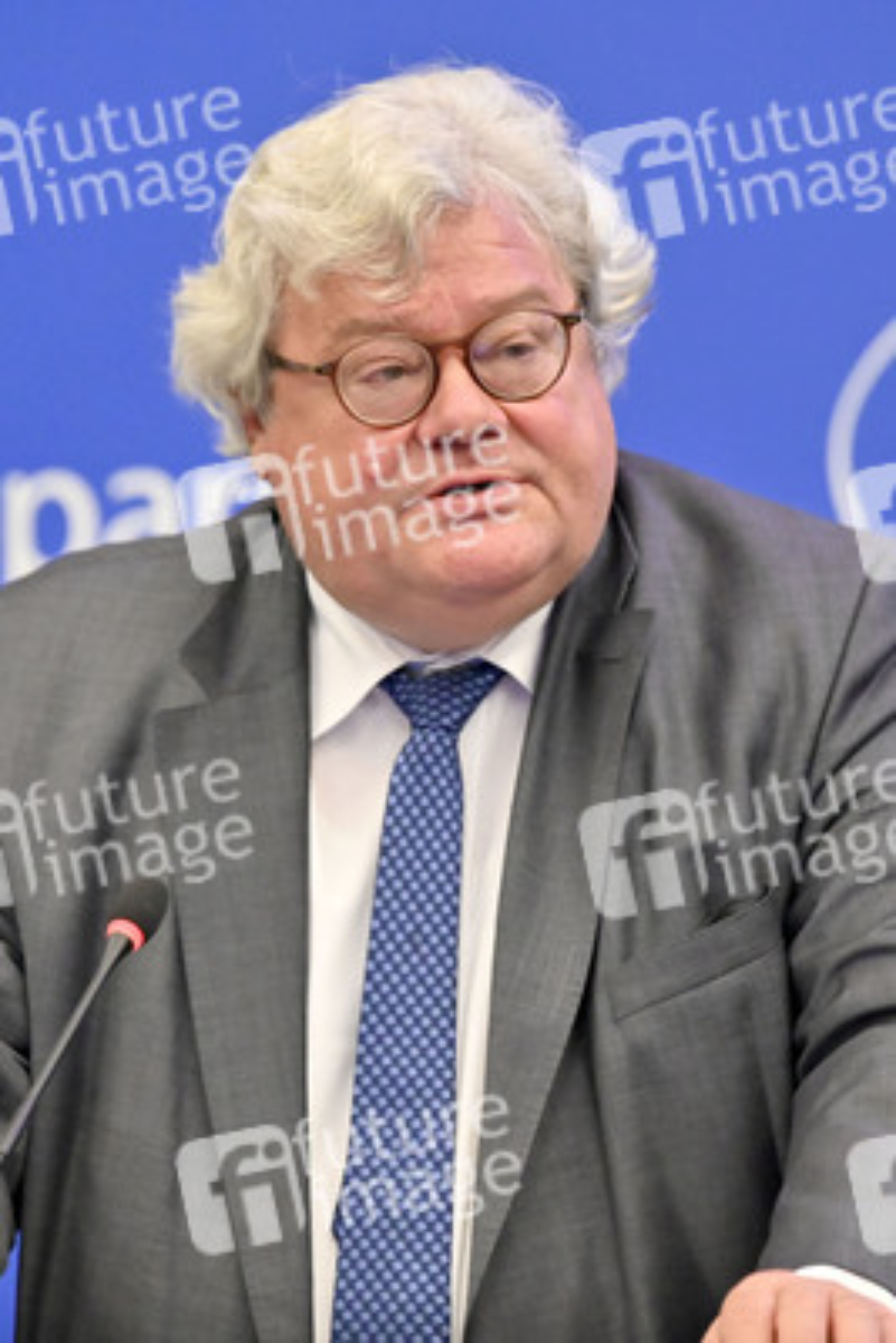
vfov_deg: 14.6
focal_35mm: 140
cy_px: 672
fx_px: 5222
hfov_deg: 9.8
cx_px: 448
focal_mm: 140
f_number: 2.8
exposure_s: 1/800
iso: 5000
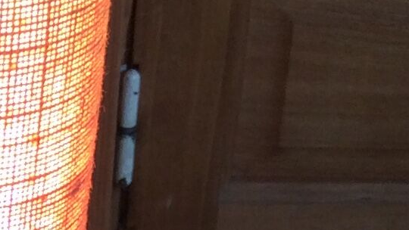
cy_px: 343
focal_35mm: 167
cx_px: -74
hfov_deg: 12.6
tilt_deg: -32.0
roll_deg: +1.6
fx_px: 1811
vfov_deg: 7.2
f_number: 2.4
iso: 40
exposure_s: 1/50
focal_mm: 3.3
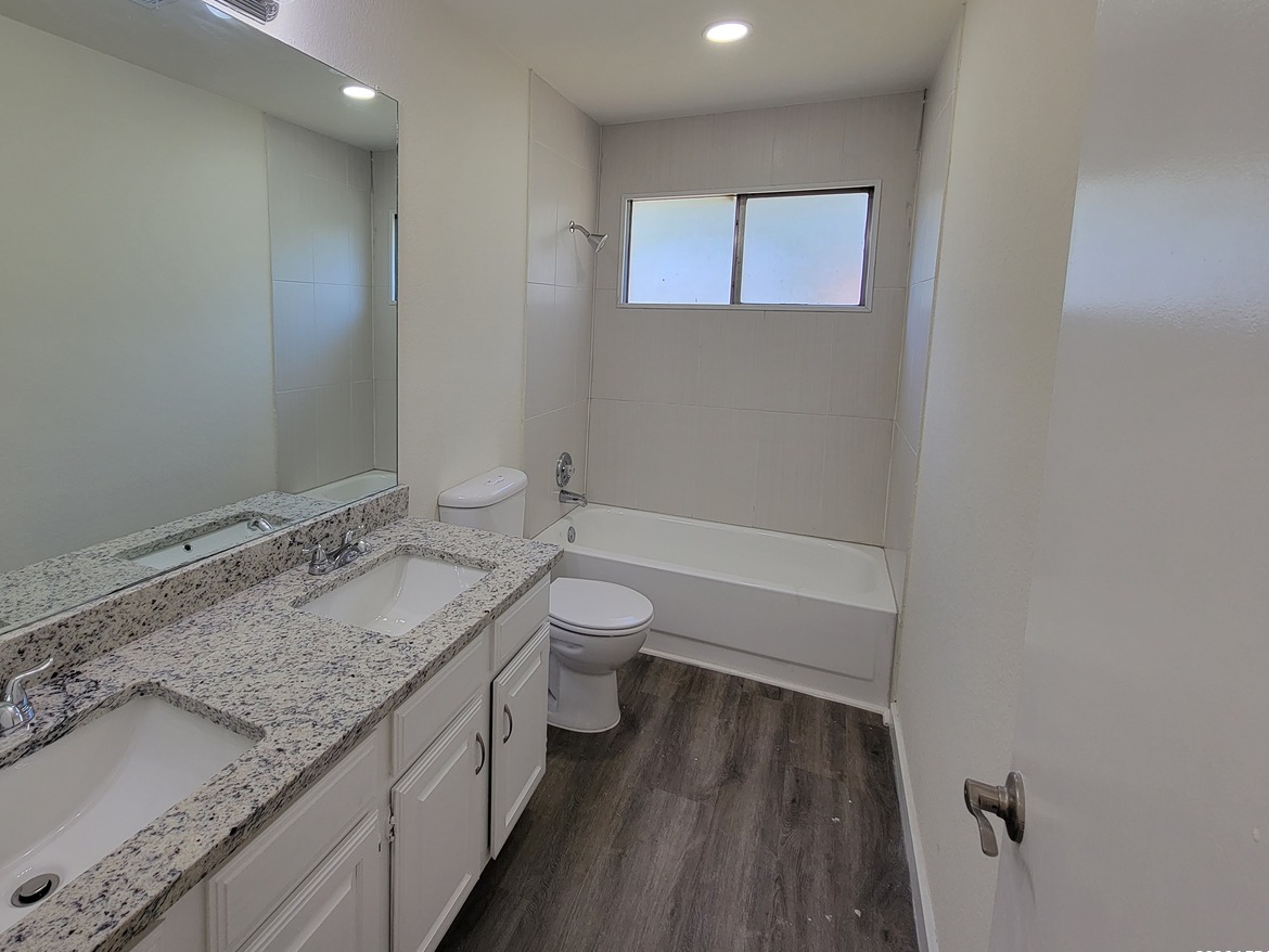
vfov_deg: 77.2
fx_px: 587
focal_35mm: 16
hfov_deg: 93.6
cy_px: 379
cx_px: 529
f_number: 2.2
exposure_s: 1/120
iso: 80
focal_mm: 2.2
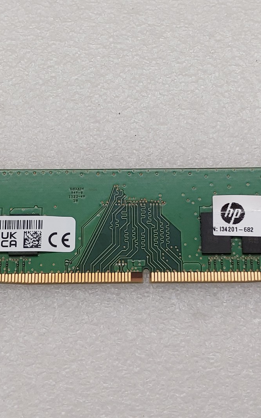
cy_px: 210
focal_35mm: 70
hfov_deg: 18.6
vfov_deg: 29.4
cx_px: 125
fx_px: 796
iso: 50
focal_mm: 4.36
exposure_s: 1/198
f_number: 1.8
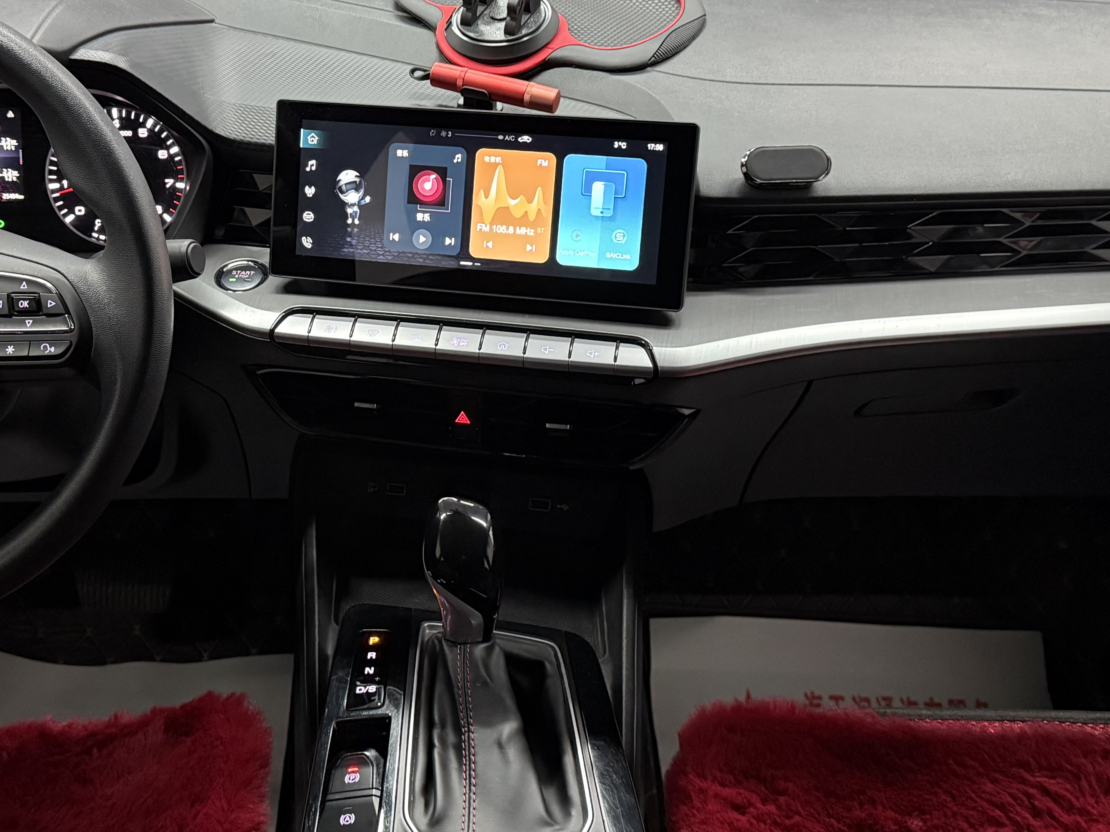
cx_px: 420
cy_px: 344
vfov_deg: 30.8
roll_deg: +0.2
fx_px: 1507
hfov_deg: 40.2
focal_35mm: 47
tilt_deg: -26.2
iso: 640
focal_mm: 6.76
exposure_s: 1/33
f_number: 1.78
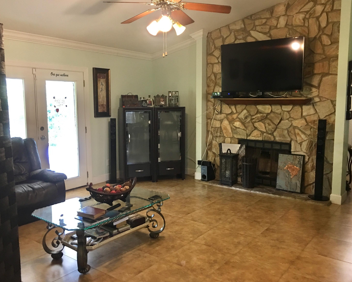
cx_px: 175
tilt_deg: -6.6
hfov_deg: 57.2
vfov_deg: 47.1
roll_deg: +0.5
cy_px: 142
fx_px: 323
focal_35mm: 31
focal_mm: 4.15
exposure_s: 1/8
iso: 100
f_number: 2.2
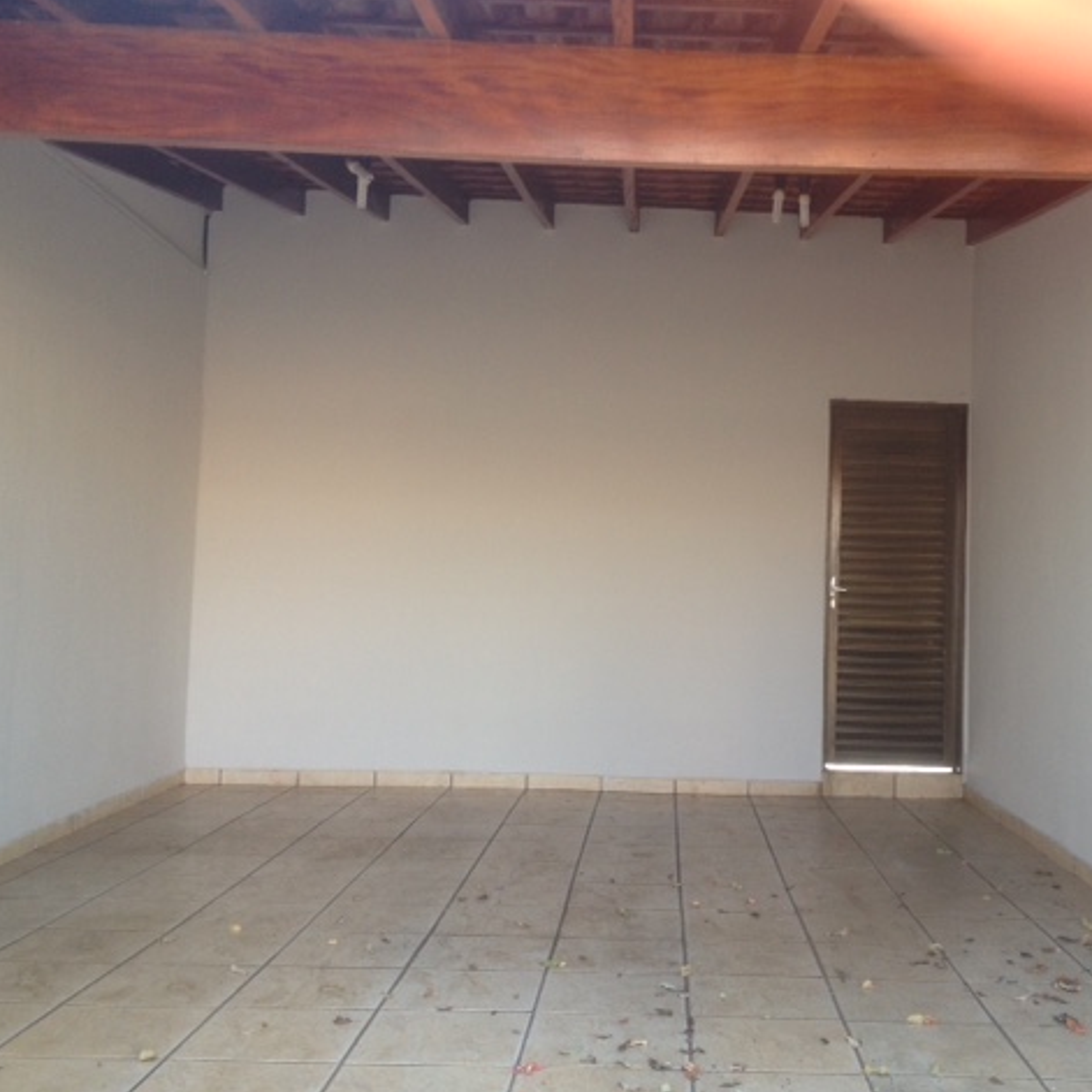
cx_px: 705
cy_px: 538
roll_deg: +0.9
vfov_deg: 40.0
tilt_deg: +1.1
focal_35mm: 42
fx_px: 1499
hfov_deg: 39.7
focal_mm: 4.28
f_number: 2.4
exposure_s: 1/60
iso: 50
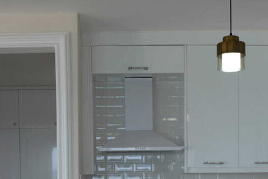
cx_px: 138
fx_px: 484
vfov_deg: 19.7
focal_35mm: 65
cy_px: 213
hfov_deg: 31.0
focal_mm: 17
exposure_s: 1/160
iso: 250
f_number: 4
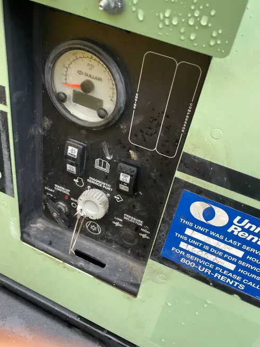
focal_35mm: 29
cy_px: 156
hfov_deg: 48.2
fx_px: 290
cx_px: 133
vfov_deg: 61.5
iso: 32
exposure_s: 1/126
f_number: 1.6
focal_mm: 4.2
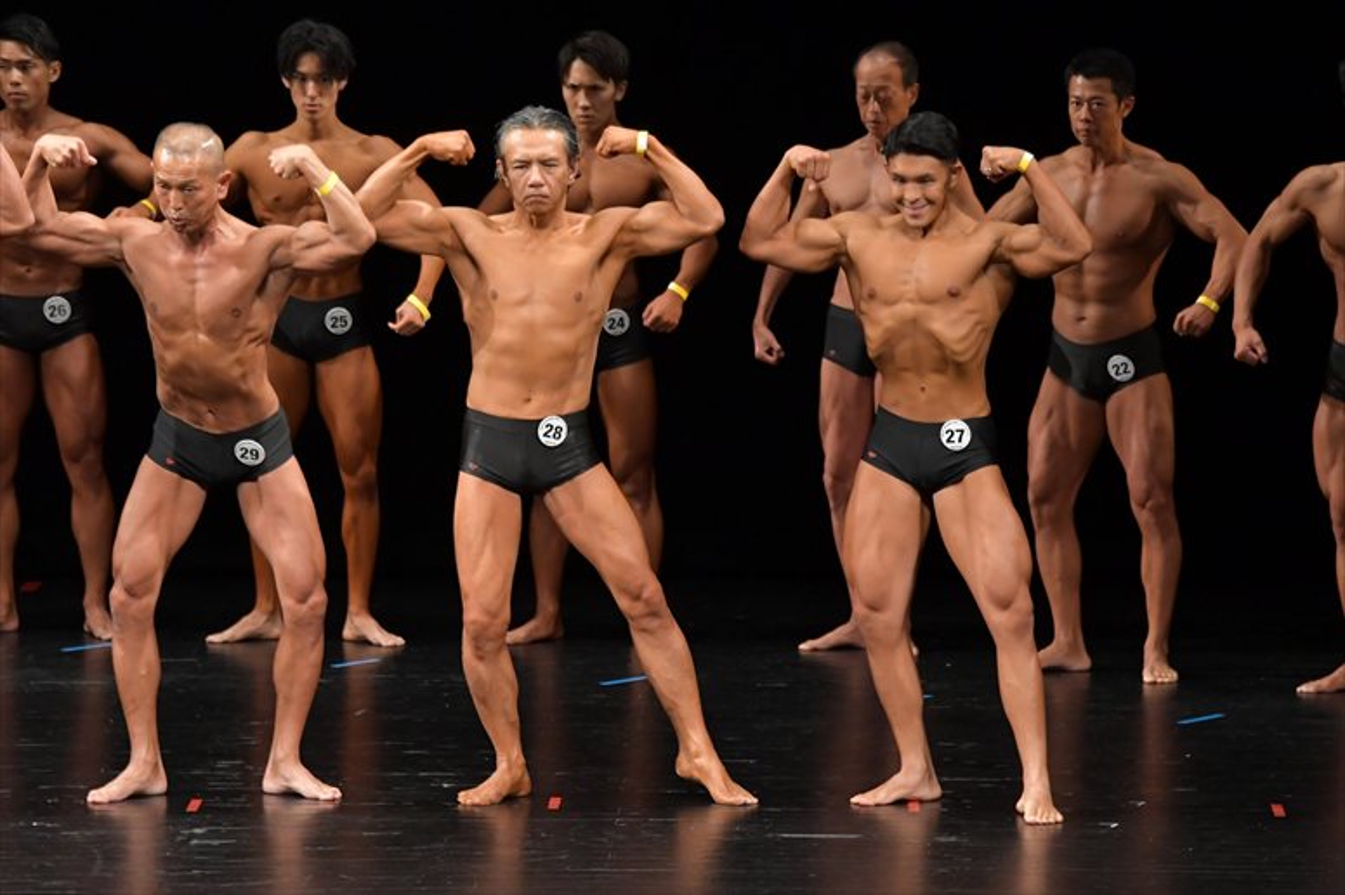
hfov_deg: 8.1
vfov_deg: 5.4
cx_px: 672
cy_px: 448
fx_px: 9523
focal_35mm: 255
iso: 3200
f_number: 5.6
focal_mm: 170
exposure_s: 1/400
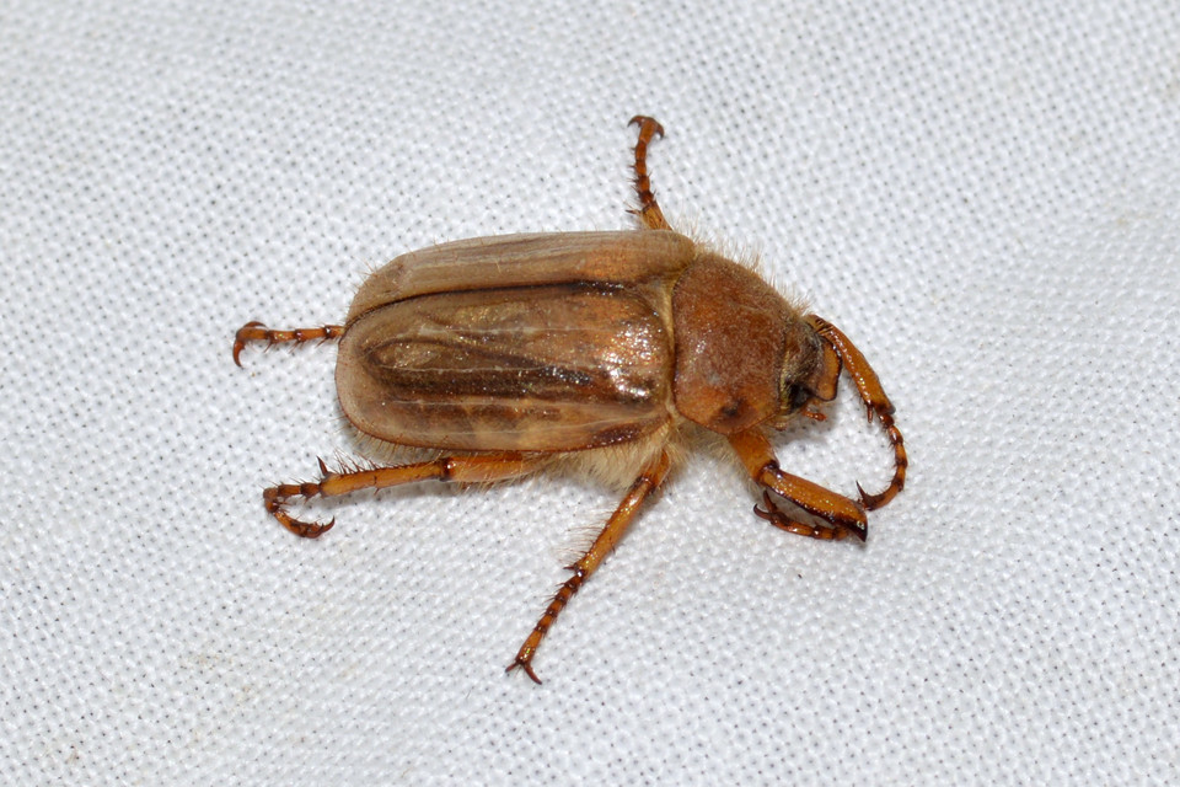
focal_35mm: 150
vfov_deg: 9.1
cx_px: 590
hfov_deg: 13.7
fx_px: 4916
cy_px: 394
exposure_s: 1/200
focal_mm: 100
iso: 100
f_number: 18
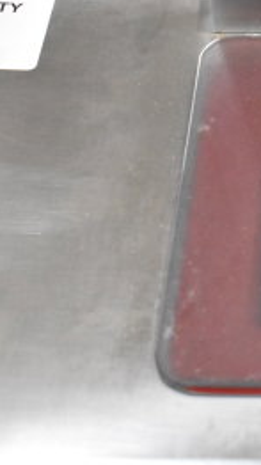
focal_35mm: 128
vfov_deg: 16.7
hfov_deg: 9.0
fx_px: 1581
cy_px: 205
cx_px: 483
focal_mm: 35
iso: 6400
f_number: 5.6
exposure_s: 1/125
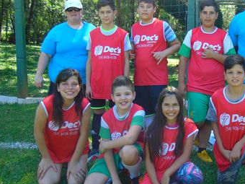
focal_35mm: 47
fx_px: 333
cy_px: 81
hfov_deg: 39.4
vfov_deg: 30.8
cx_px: 183
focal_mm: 4.5
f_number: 3
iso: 80
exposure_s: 1/160
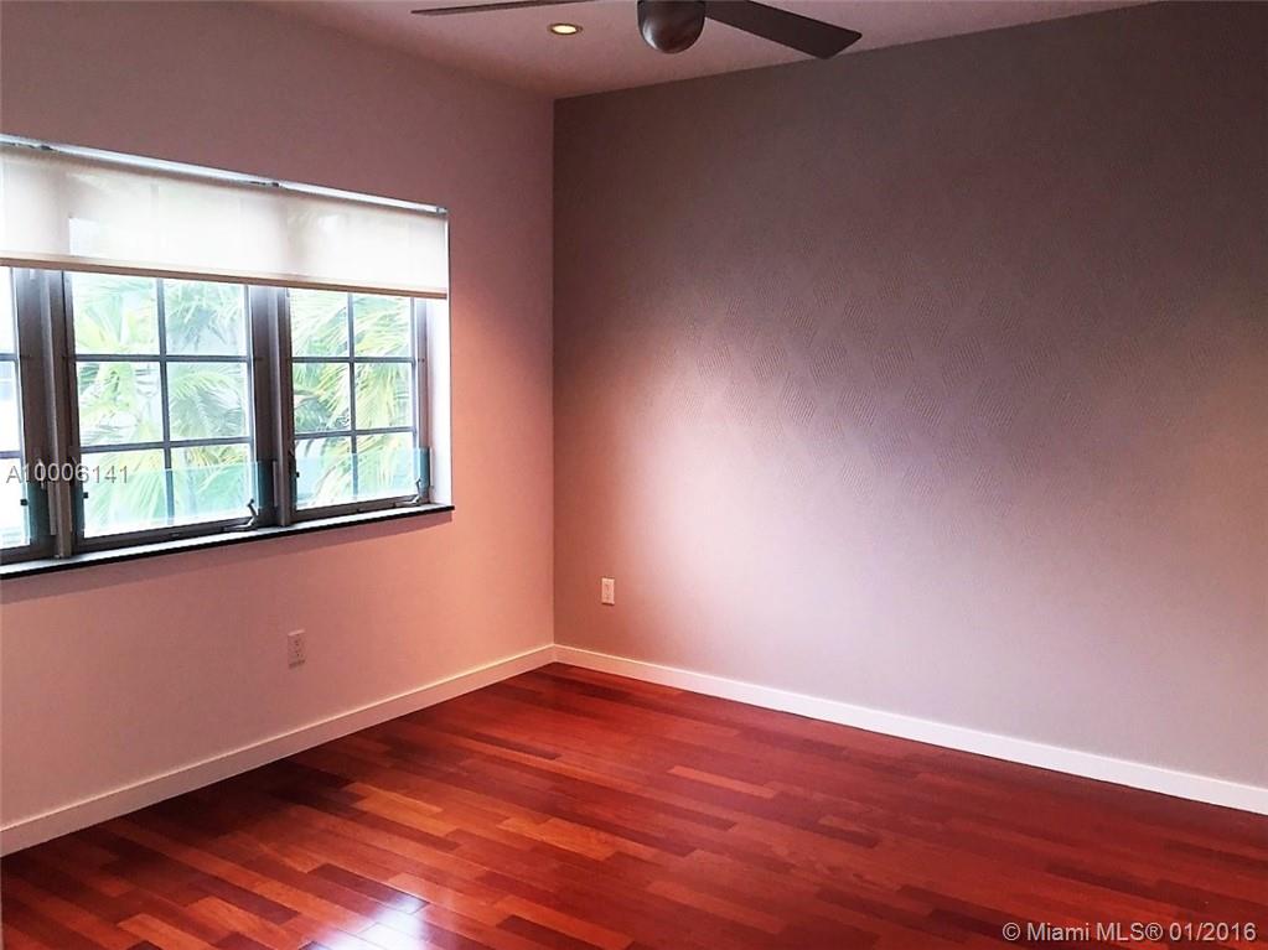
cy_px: 475
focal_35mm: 29
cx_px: 634
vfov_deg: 48.2
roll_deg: -0.1
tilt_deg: -6.5
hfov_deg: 61.7
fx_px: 1062
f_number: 2.2
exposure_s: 1/30
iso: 100
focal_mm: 4.15
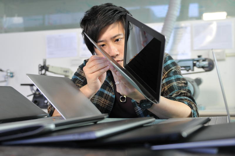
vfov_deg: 25.7
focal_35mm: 52
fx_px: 342
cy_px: 78
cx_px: 118
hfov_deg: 37.9
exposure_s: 1/40
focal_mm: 35
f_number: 2.8
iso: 400
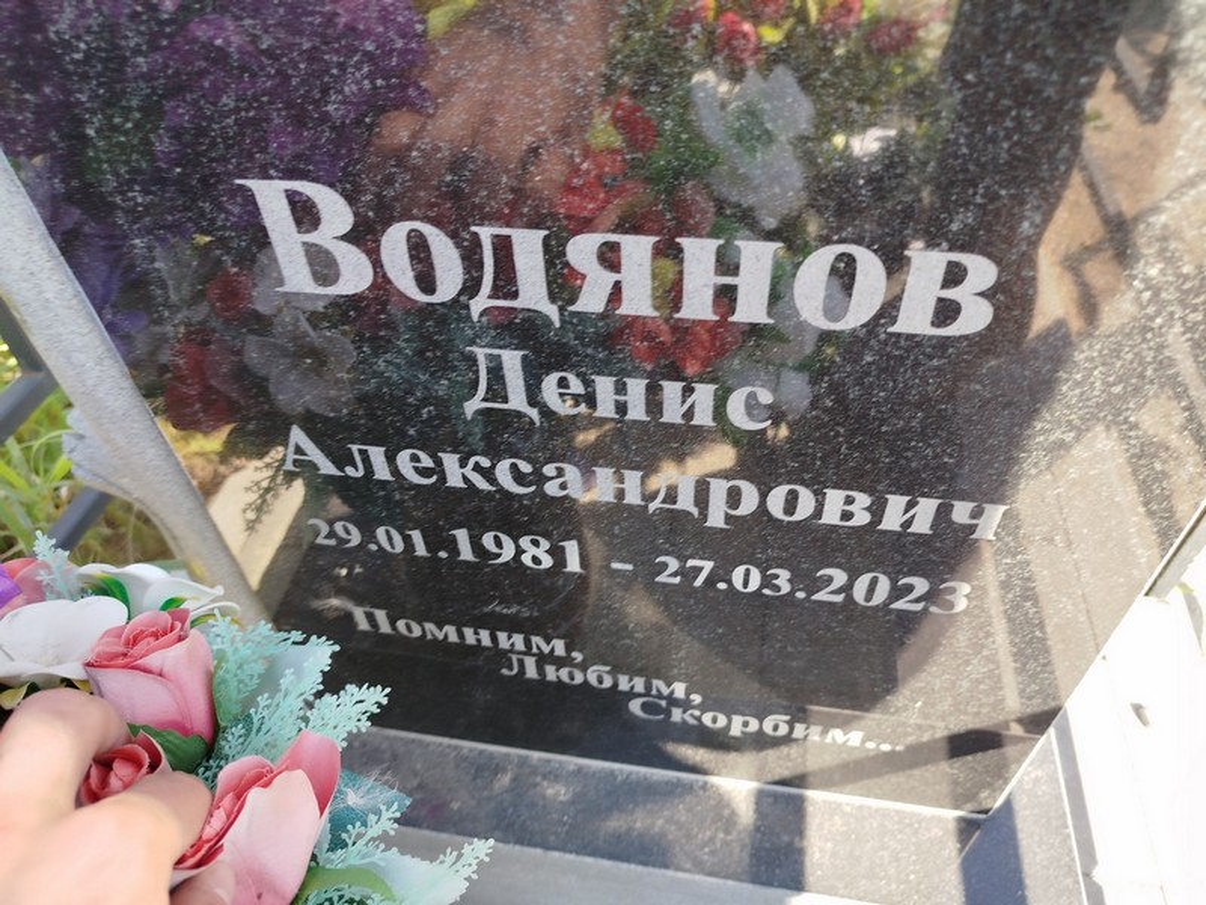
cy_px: 452
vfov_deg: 56.8
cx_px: 603
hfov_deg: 71.6
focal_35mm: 24
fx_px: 836
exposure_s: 1/100
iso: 50
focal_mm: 5.31
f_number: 1.7
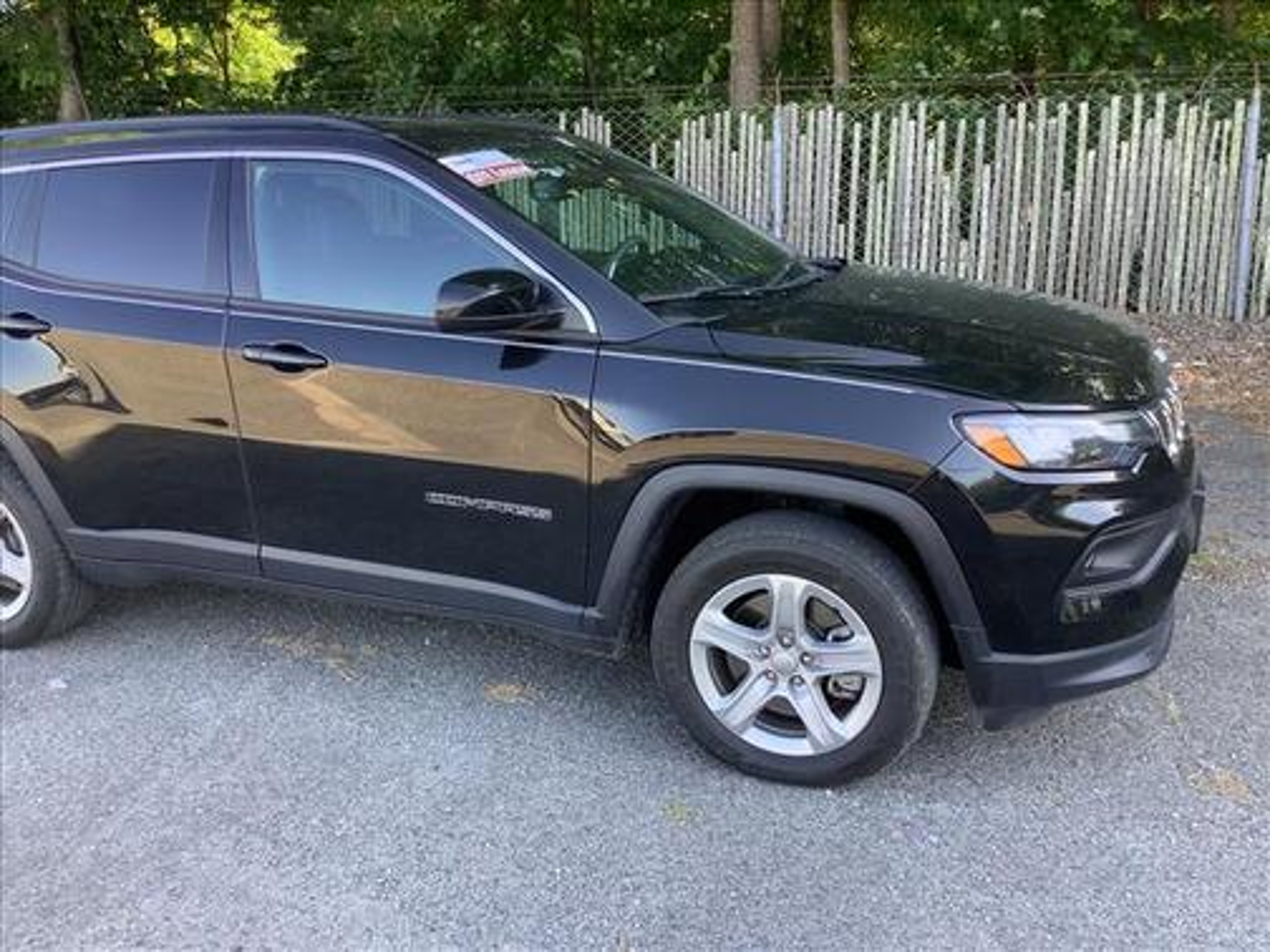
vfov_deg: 45.4
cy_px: 476
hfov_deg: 58.4
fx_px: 1137
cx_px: 635
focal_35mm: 31
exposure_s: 1/120
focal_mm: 3.3
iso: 64
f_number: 2.4
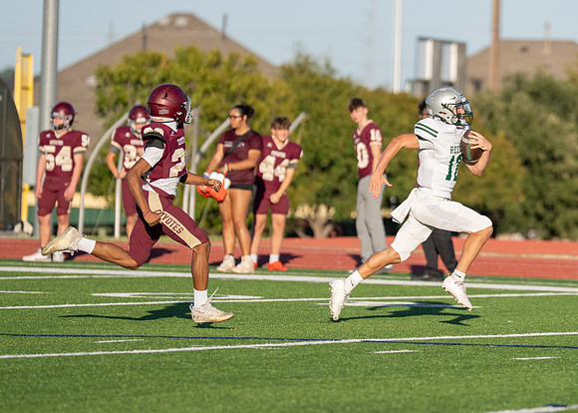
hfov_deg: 5.6
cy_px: 163
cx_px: 436
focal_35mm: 360
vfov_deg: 4.0
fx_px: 5906
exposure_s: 1/3200
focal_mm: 200
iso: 160
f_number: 2.8
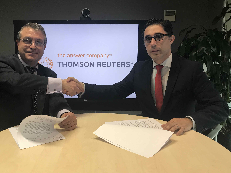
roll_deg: +0.6
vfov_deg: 41.8
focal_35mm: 34
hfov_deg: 53.8
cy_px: 86
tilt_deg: -11.0
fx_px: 227
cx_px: 99
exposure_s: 1/40
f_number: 1.8
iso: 25
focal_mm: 3.99
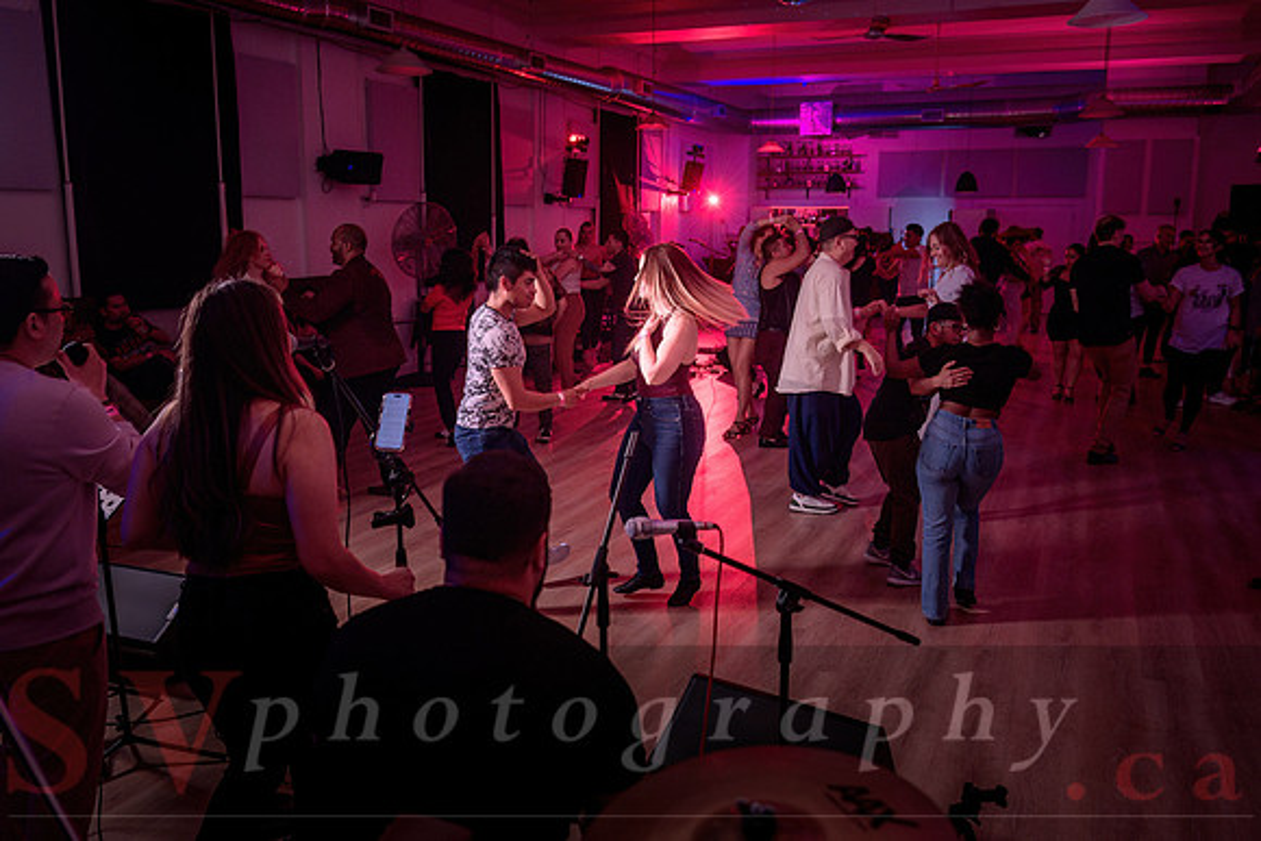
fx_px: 1109
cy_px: 420
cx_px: 630
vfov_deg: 41.6
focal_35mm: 32
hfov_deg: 59.3
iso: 400
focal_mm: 31
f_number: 3.5
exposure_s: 1/60
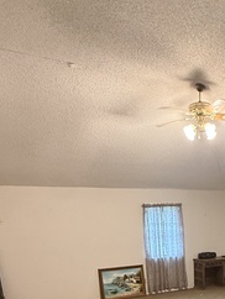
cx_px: 188
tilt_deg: -12.7
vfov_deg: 43.2
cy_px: 298
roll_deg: +1.2
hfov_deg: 37.0
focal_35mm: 37
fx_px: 320
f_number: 2.2
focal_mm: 2.22
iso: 500
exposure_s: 1/60
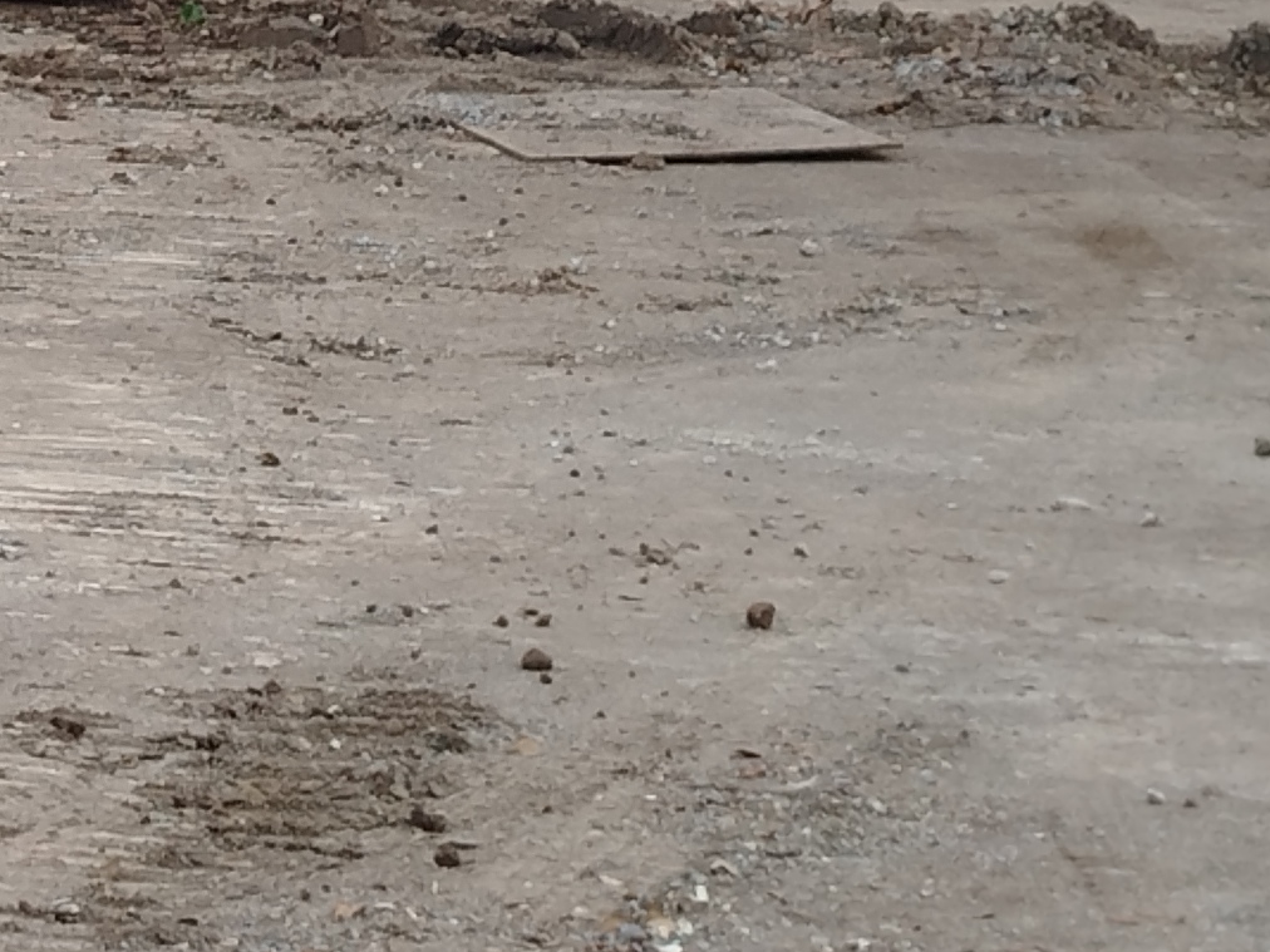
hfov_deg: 11.3
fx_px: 6237
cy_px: -863
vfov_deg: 8.4
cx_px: -442
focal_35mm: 170
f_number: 1.7
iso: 50
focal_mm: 5.31
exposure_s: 1/265
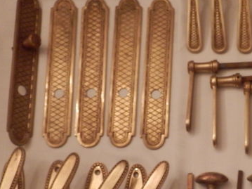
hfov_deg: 20.9
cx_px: 219
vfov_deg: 15.9
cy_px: 155
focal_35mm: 92
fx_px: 670
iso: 400
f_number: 3.7
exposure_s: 1/30
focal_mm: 5.9
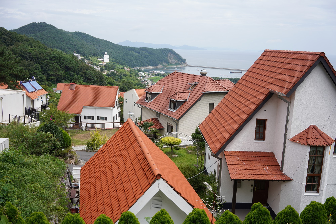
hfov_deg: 54.4
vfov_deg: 37.9
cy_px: 112
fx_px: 327
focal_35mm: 35
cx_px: 168
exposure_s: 1/100
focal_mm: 35
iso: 100
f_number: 11
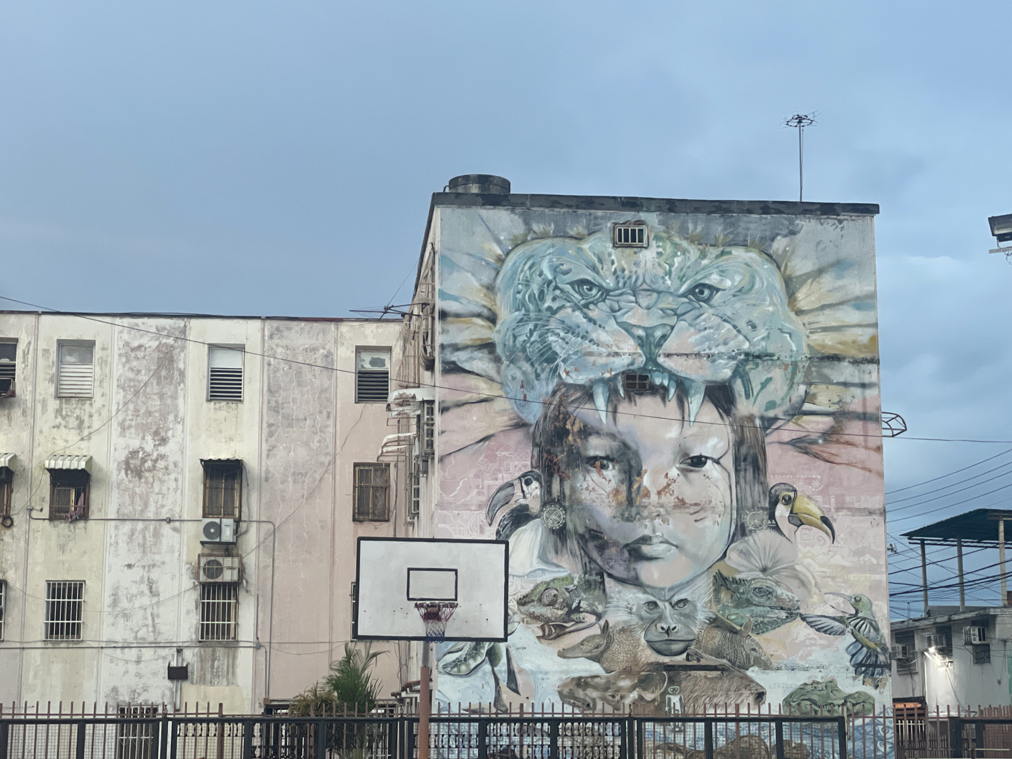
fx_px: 1842
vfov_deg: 23.3
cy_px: 402
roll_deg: +0.2
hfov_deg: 30.7
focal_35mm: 63
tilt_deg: +10.3
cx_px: 533
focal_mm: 6
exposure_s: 1/120
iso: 200
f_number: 2
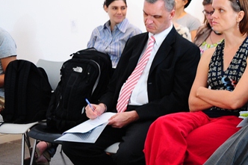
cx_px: 356
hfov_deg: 17.3
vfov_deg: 12.7
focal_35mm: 108
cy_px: 105
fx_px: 744
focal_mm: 35
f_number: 2.8
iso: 1600
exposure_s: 1/125
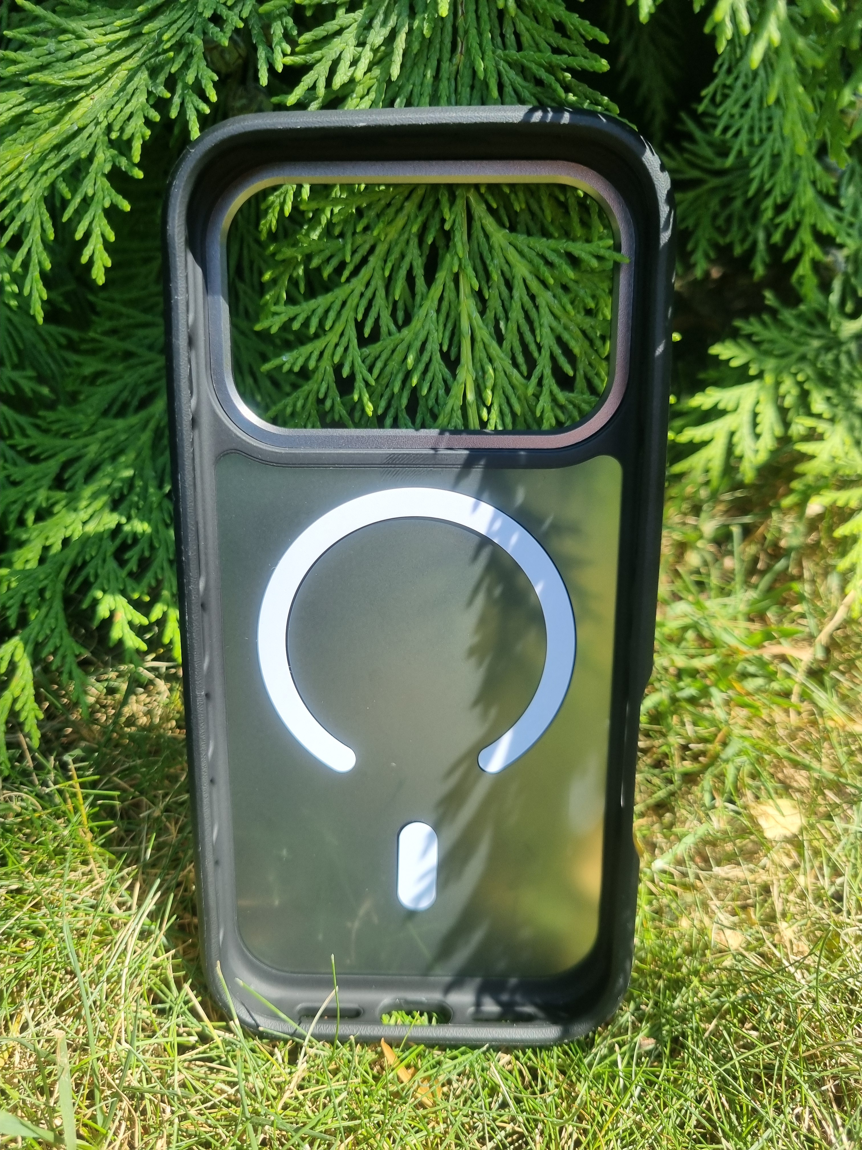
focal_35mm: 26
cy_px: 575
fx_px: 863
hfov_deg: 53.1
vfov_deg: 67.3
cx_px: 431
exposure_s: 1/878
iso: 50
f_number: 1.8
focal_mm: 5.4
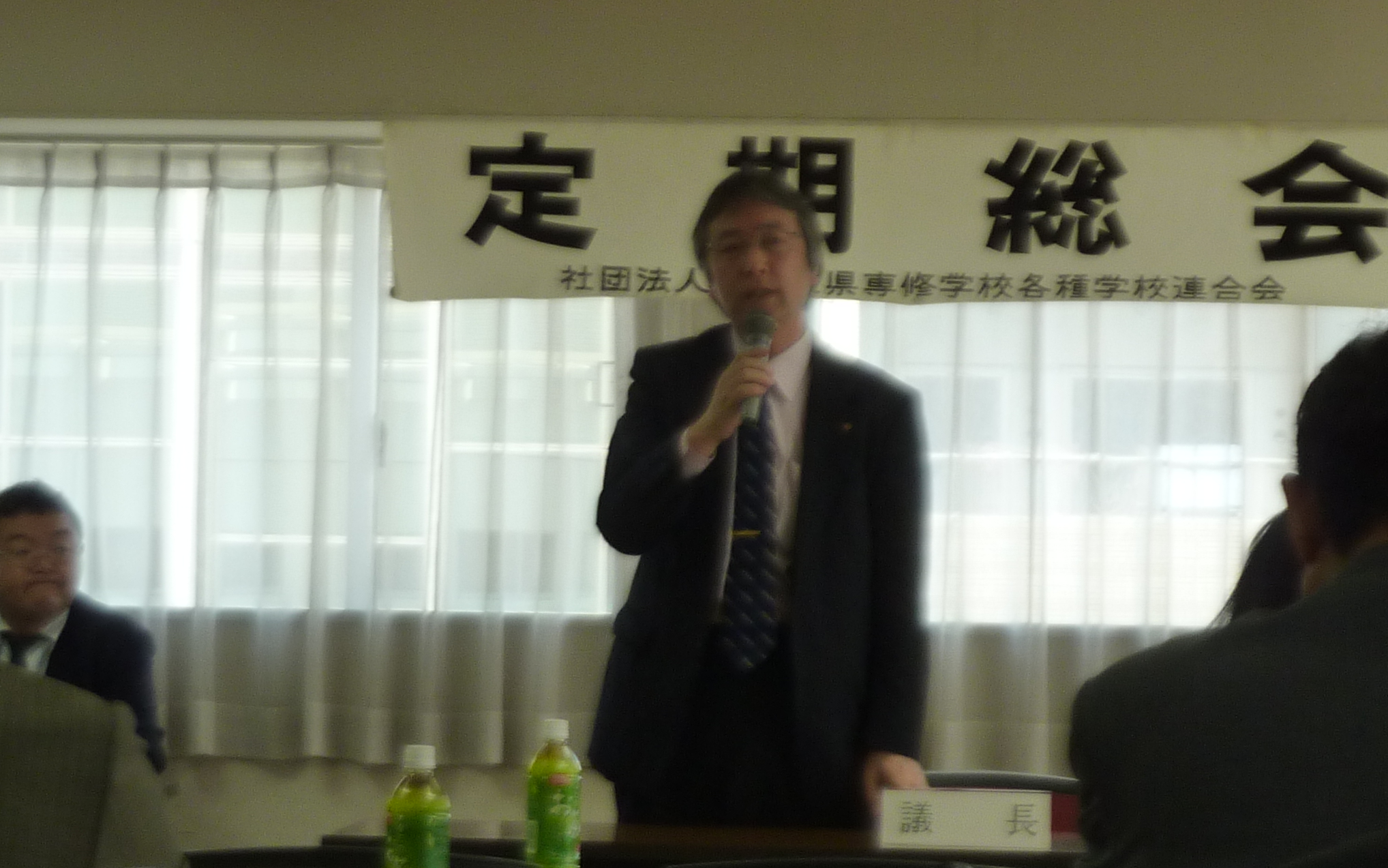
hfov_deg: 18.4
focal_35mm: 113
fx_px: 4275
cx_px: 694
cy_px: 408
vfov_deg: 11.6
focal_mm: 9.7
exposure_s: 1/60
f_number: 3.9
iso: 125
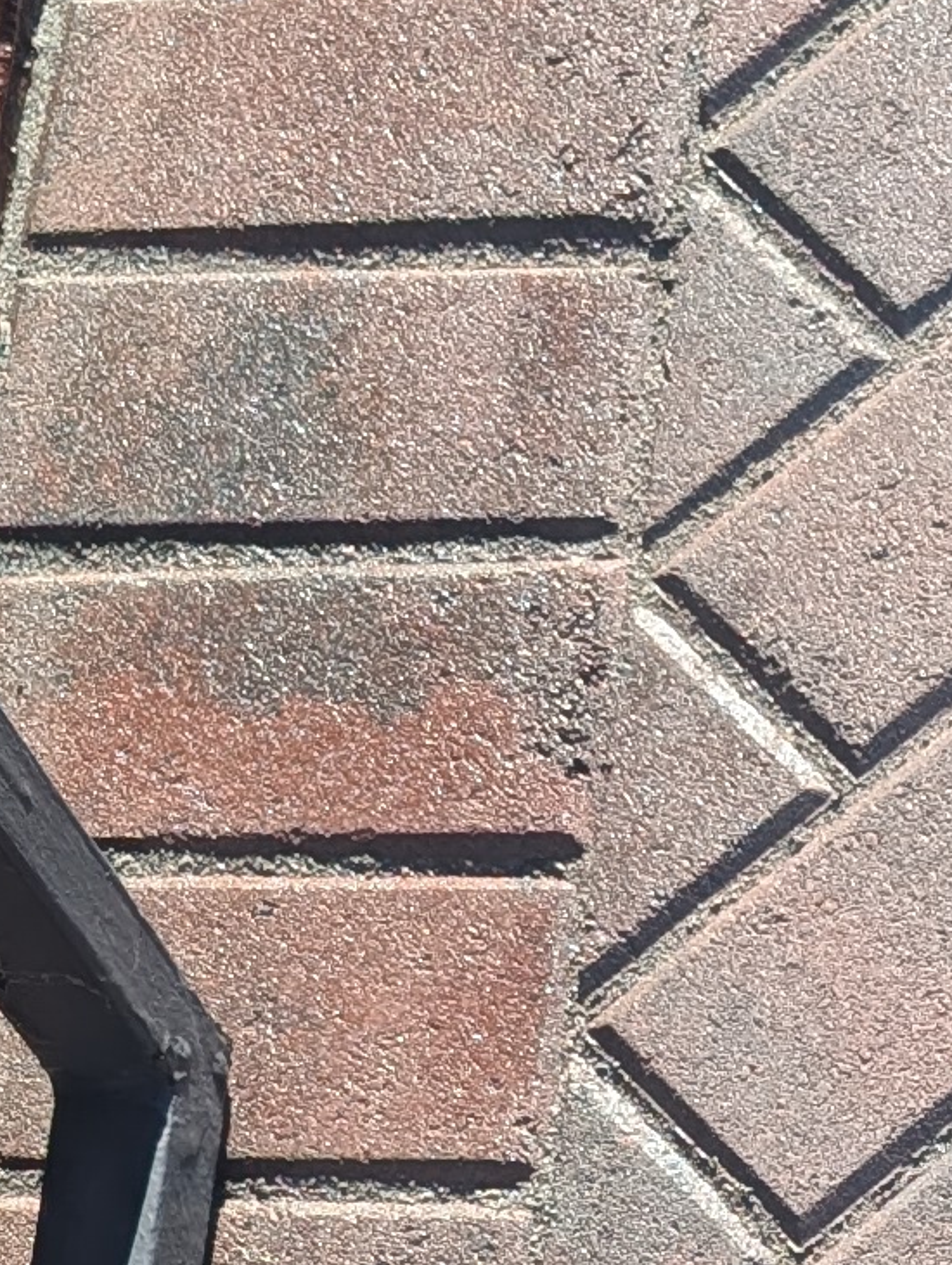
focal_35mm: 134
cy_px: 1762
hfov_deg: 10.3
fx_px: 4904
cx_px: 1831
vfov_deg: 14.0
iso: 26
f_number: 1.68
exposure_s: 1/664
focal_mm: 6.9
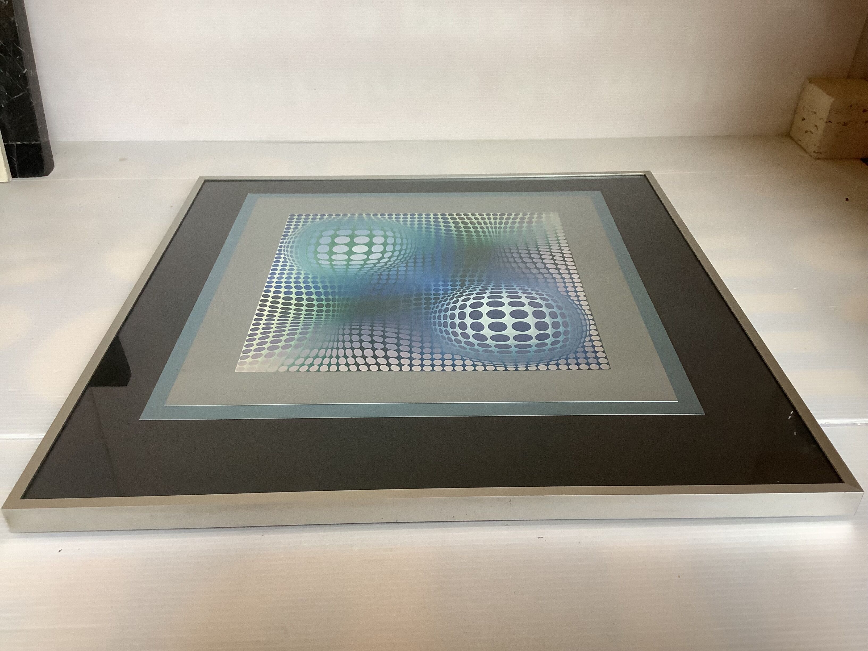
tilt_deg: -32.0
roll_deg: +0.7
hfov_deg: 58.4
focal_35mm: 31
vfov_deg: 45.4
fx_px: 777
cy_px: 326
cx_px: 434
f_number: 2.4
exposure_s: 1/60
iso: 200
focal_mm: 3.3
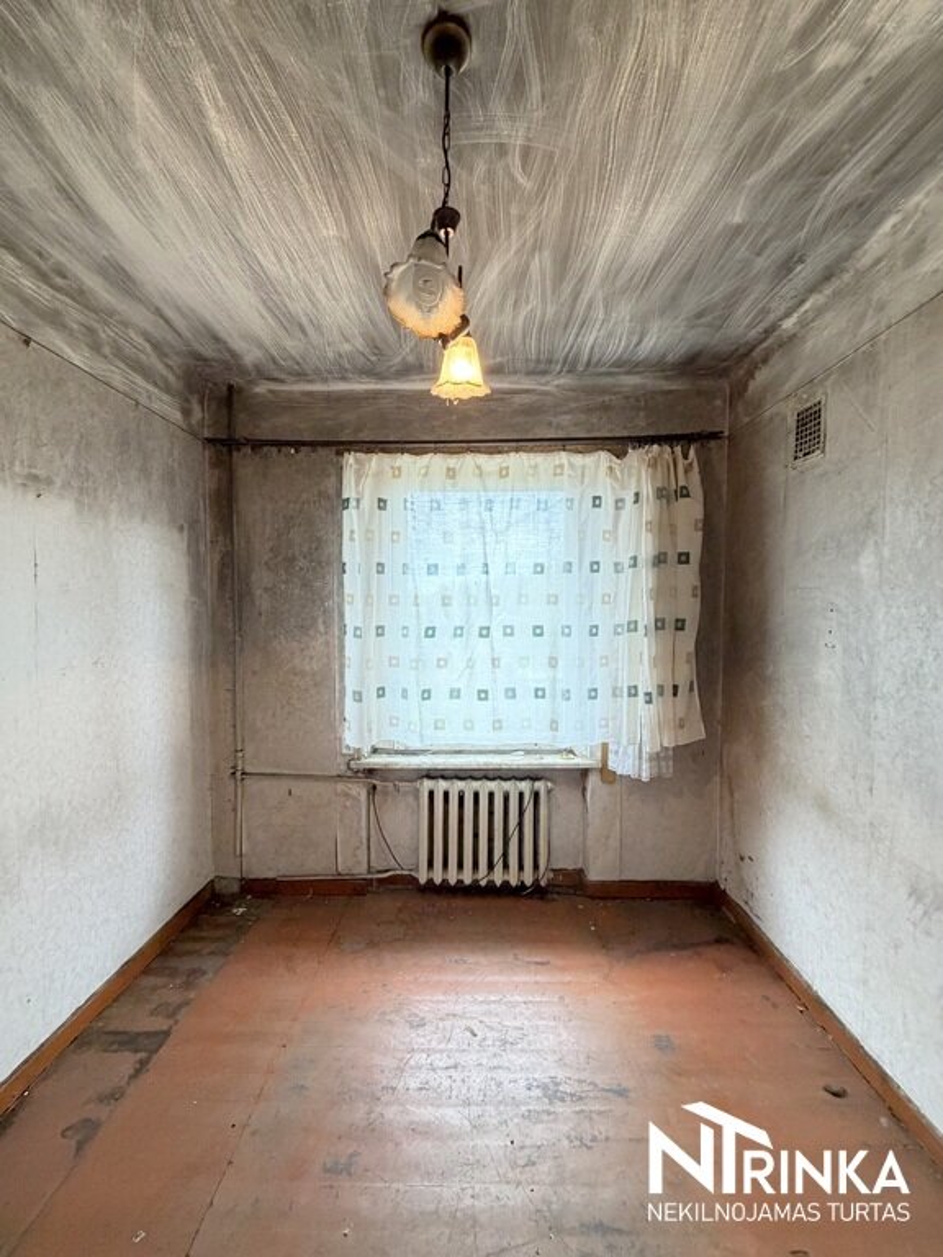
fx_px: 509
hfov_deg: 85.7
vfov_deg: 102.1
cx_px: 472
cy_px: 628
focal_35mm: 14
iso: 320
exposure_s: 1/100
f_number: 2.2
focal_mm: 2.22
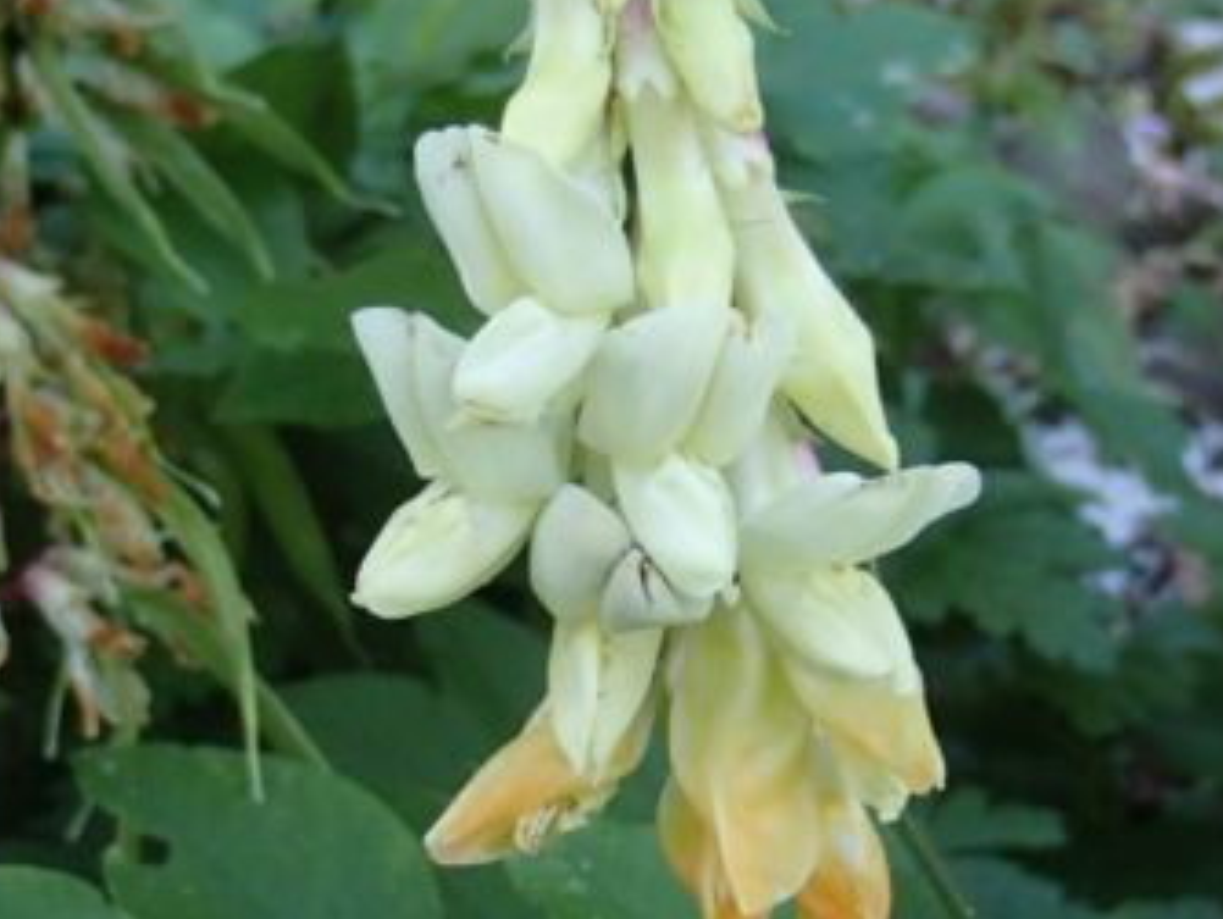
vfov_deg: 17.4
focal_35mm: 85
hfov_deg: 23.0
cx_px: 655
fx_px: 3005
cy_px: 483
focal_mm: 6.64
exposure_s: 1/160
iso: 250
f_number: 4.7
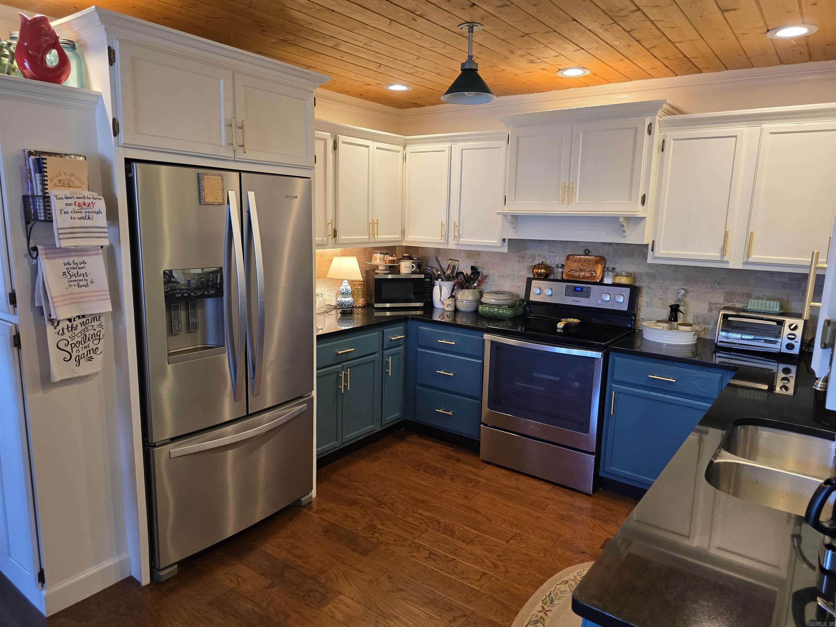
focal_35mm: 23
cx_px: 418
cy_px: 314
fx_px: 555
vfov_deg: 58.9
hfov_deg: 73.9
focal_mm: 6.3
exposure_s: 1/120
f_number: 1.7
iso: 200
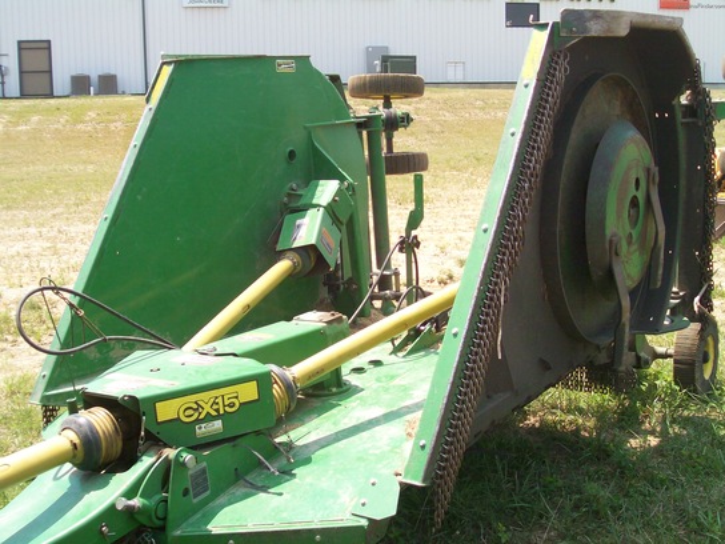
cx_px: 362
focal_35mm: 45
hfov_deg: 42.1
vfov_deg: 32.2
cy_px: 272
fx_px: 942
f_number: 3
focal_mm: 7.6
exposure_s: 1/515
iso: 80
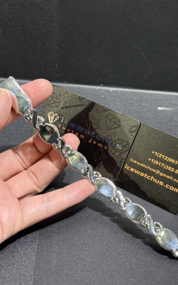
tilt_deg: -40.2
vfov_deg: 38.9
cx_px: 105
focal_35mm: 52
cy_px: 145
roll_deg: -8.6
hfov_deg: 24.8
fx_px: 404
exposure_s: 1/100
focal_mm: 6.76
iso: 160
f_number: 1.78
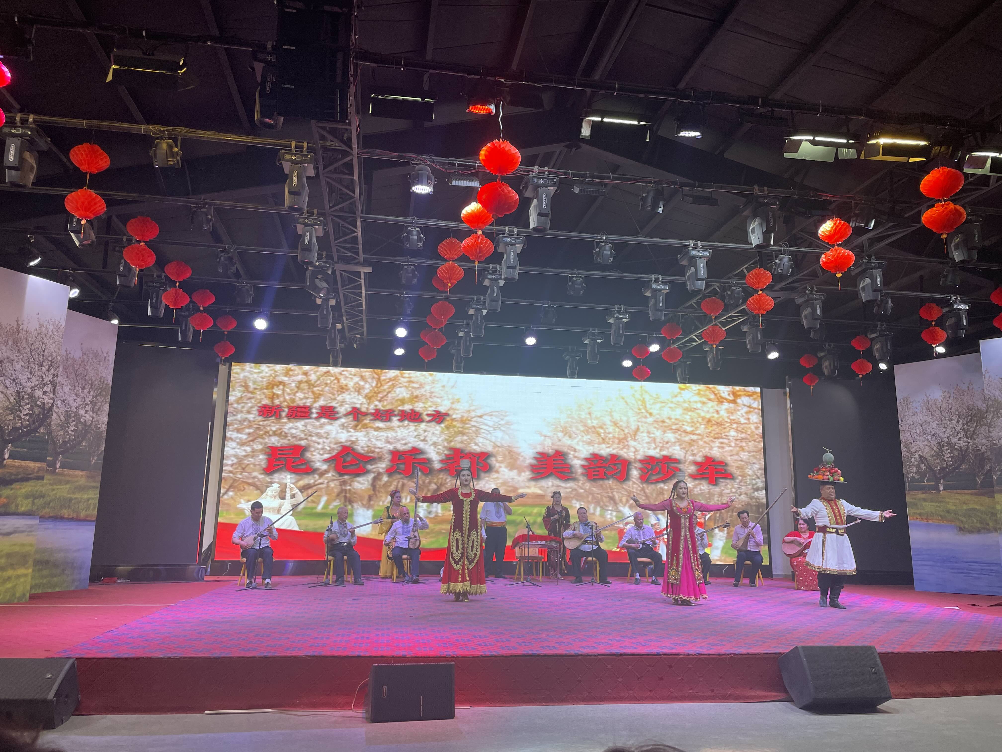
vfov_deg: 53.1
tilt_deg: +9.8
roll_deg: -0.8
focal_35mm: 26
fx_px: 753
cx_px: 501
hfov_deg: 67.3
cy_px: 376
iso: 64
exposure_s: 1/100
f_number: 1.6
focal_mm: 4.2
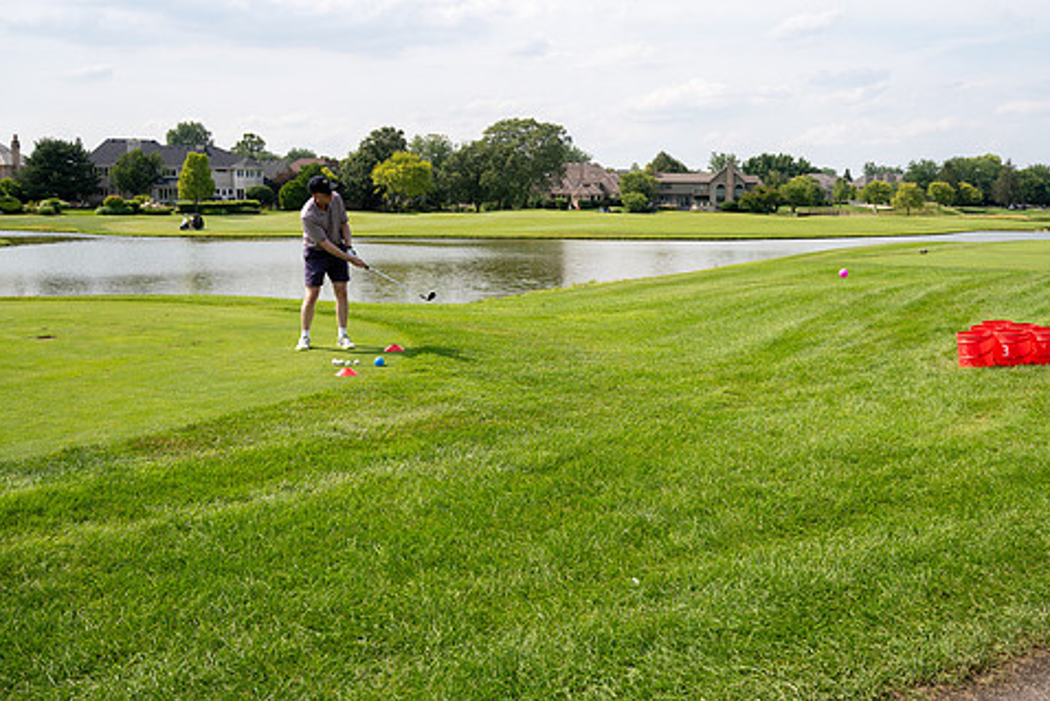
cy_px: 283
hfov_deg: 51.6
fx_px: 1079
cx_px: 624
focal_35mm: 37
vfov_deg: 35.8
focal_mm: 30.5
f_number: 6.3
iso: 250
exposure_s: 1/1000
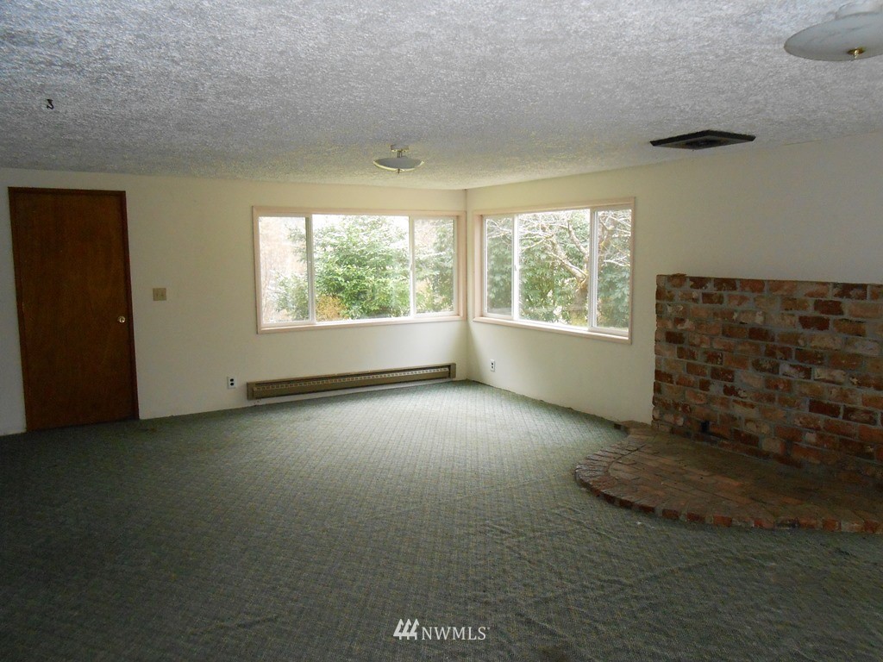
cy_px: 331
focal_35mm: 26
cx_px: 442
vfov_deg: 53.1
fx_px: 663
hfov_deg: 67.3
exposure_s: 1/30
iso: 400
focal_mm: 4.6
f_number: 3.5
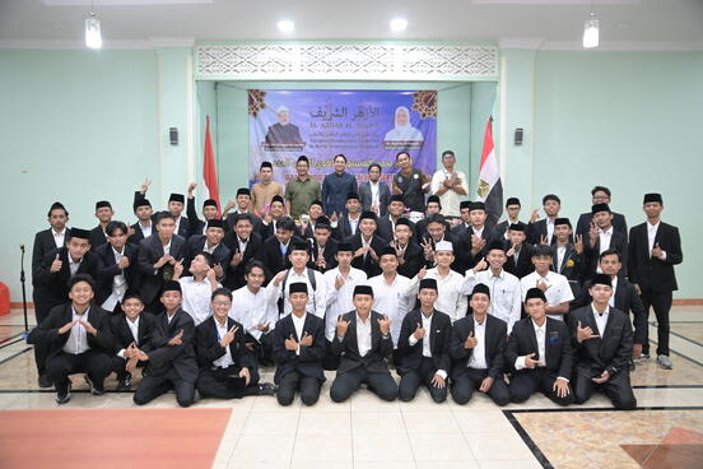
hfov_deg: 63.7
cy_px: 234
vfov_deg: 45.0
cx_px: 352
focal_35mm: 29
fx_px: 566
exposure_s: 1/160
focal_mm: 29
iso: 4000
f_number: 2.8
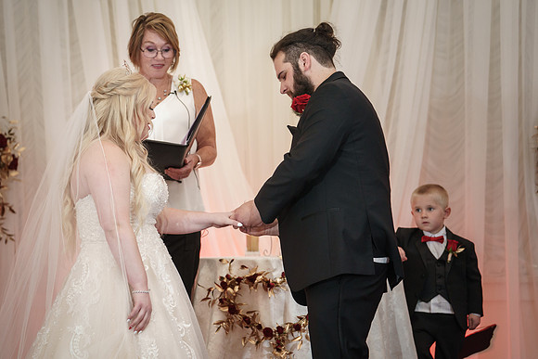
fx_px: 2172
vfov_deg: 9.4
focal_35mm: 145
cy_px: 180
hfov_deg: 14.1
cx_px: 269
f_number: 4
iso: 2000
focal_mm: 144
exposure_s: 1/100
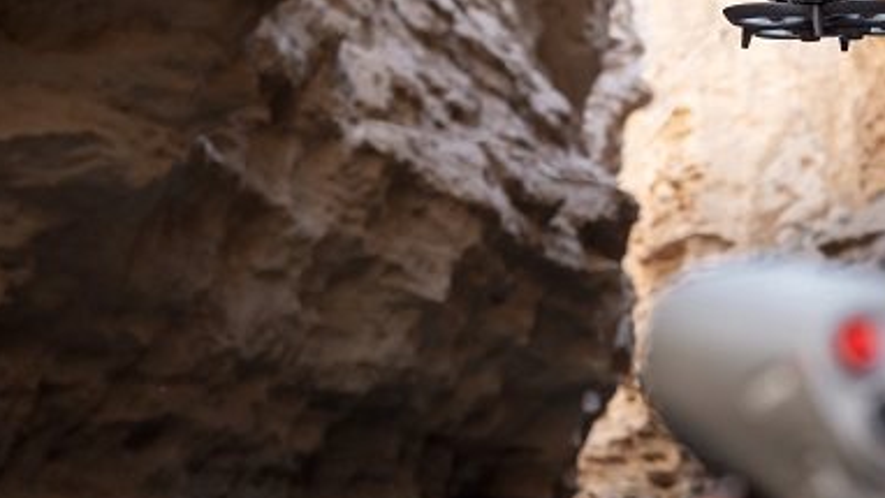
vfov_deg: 9.3
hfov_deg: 16.2
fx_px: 3028
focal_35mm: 129
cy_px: 489
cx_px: 959
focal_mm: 47
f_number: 5.6
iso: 500
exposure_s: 1/80
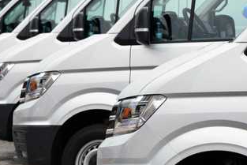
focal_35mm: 208
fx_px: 1428
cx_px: 81
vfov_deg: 6.6
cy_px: 107
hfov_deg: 9.9
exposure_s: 1/100
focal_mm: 102
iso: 400
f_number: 7.1
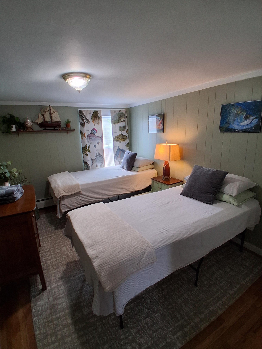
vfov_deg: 91.0
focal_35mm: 17
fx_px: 172
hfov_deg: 74.7
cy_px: 174
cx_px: 131
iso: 160
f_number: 2.2
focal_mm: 1.4
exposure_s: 1/40
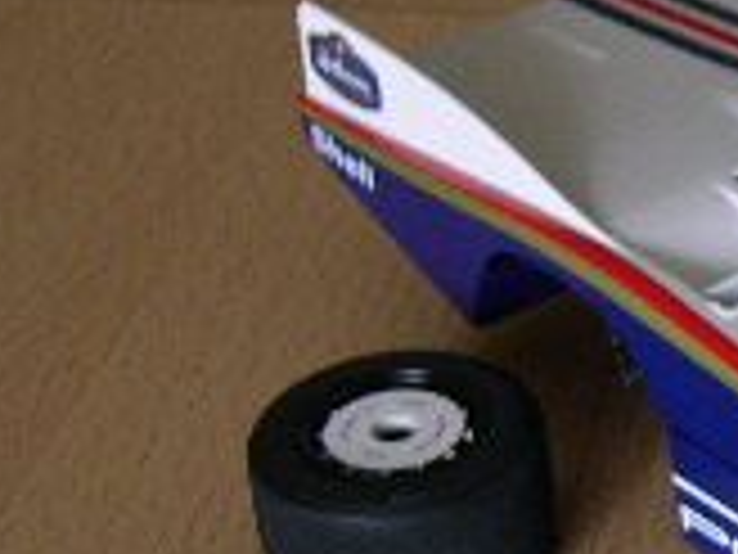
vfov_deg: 9.9
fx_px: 3155
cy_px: 604
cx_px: 1296
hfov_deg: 12.3
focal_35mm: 148
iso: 100
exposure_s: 1/15.4
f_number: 2.8
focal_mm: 8
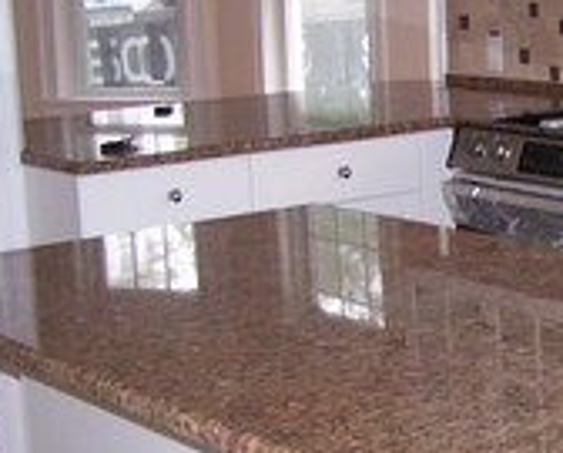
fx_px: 1652
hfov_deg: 18.1
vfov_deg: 15.6
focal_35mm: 99
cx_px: 732
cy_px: 176
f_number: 2.8
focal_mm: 6.3
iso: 140
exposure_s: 1/60
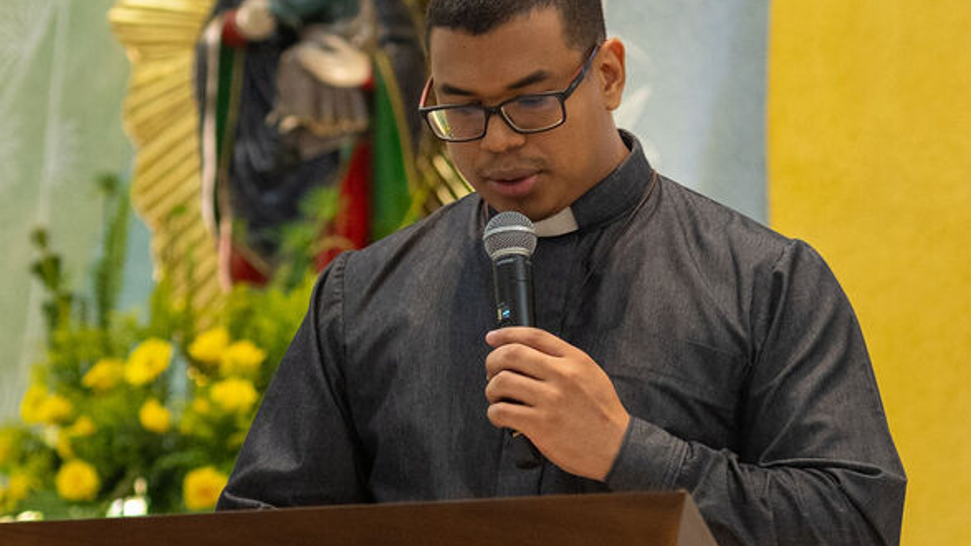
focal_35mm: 204
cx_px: 483
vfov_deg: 5.9
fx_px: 5252
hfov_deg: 10.6
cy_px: 210
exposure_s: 1/200
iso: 2000
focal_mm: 85
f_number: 3.2
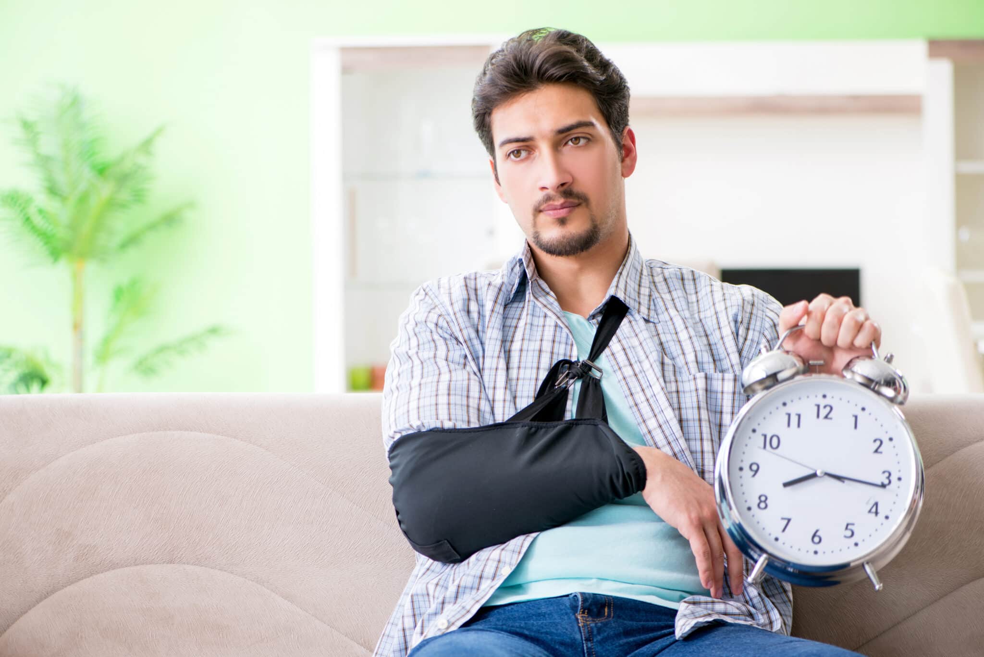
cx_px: 492
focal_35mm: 105
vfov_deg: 13.1
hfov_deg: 19.4
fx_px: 2871
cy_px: 328
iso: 160
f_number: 5
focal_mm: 105
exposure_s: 1/100
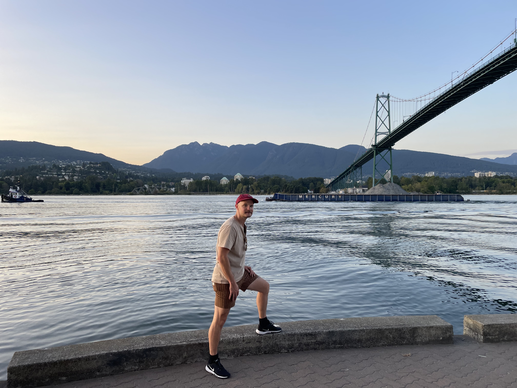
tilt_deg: +0.5
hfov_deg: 67.3
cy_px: 194
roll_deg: +0.1
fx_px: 388
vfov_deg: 53.1
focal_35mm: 26
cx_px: 258
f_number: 1.6
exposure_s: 1/147
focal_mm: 4.2
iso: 32
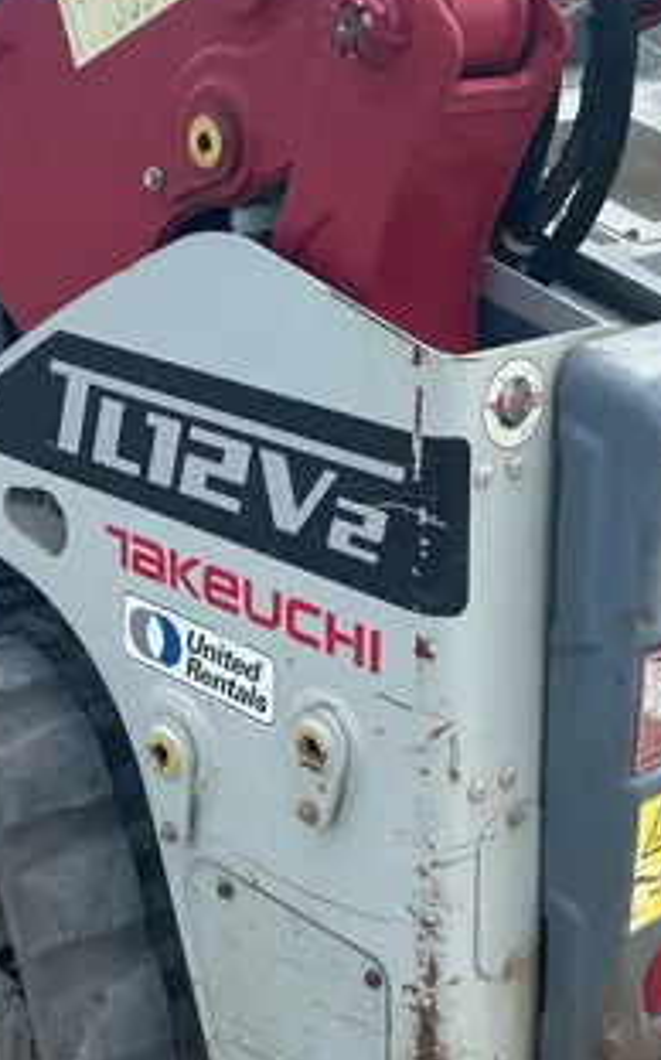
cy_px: 544
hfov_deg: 19.9
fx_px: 1876
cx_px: 232
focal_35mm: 65
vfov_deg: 31.5
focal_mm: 5.7
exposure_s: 1/1575
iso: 50
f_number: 1.5
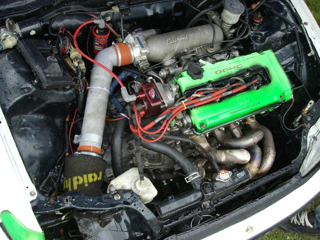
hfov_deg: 51.4
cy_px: 120
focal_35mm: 36
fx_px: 333
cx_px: 160
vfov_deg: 39.7
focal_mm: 6
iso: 160
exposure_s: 1/125
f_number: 2.7
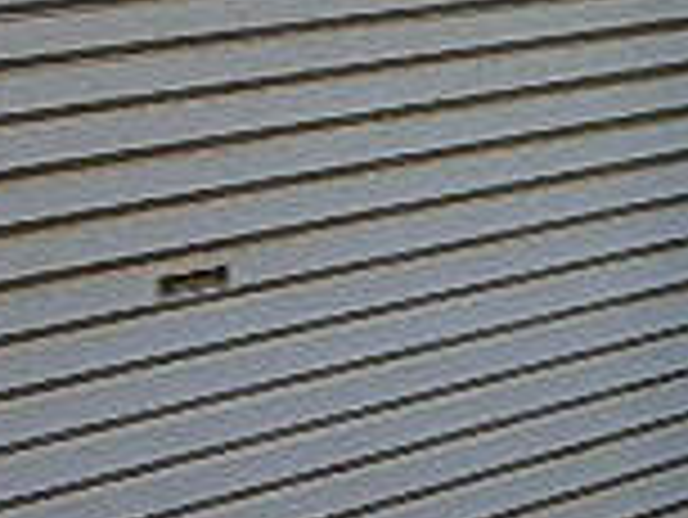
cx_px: 1160
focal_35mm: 88
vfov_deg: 15.7
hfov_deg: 18.4
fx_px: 1750
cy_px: -221
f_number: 3.5
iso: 125
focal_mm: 3.7
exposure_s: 1/200
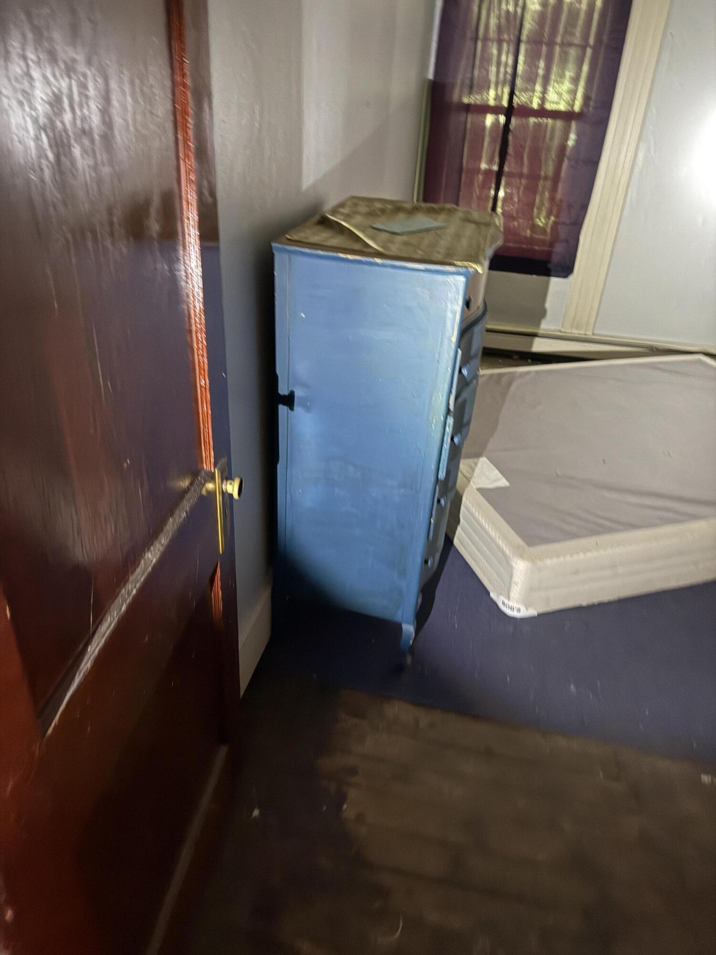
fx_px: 662
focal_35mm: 24
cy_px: 478
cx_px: 358
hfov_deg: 56.8
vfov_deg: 71.6
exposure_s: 1/17
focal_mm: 6.76
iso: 1250
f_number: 1.78
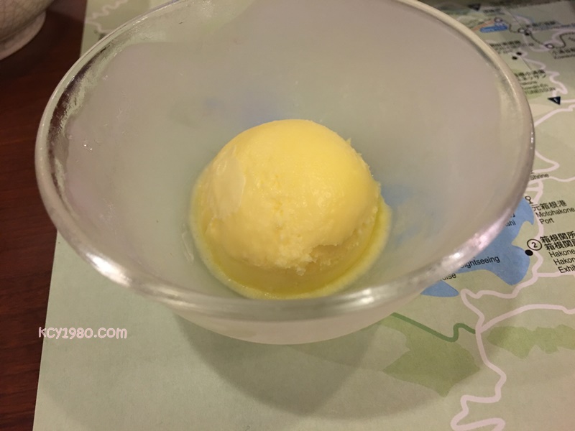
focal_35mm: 29
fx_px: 482
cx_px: 288
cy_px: 216
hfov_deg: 61.7
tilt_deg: -50.8
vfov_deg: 48.2
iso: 80
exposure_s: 1/17
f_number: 2.2
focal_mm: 4.15
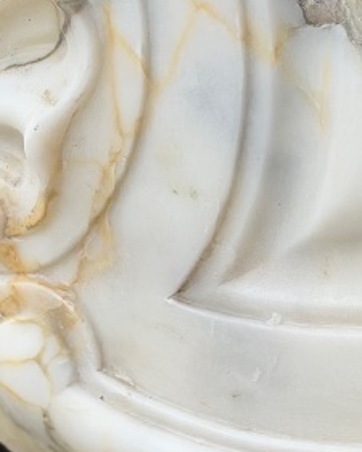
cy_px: 108
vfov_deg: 9.6
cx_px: -63
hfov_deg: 7.7
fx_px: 2677
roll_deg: +1.5
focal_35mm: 200
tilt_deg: -14.3
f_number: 1.78
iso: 64
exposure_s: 1/1116
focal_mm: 6.76
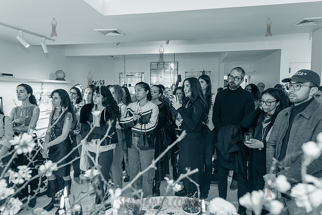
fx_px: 215
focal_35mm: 24
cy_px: 108
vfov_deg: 53.2
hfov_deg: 73.7
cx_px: 161
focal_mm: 24
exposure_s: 1/160
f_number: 4
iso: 1600
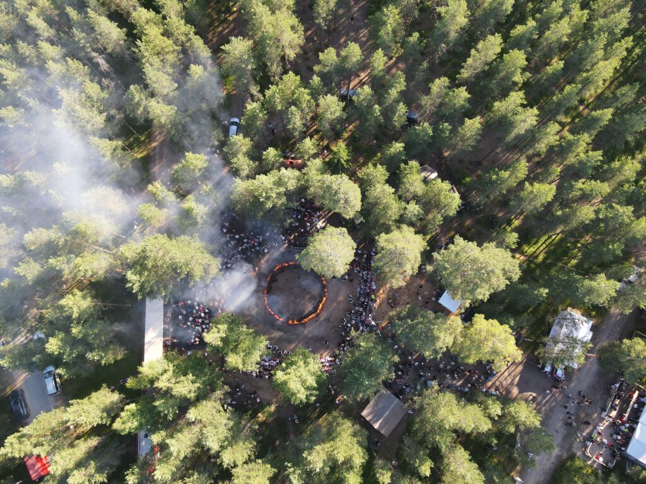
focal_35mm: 24
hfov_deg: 71.6
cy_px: 242
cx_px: 323
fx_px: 448
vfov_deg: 56.8
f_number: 2.8
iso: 100
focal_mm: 4.5
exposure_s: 1/60
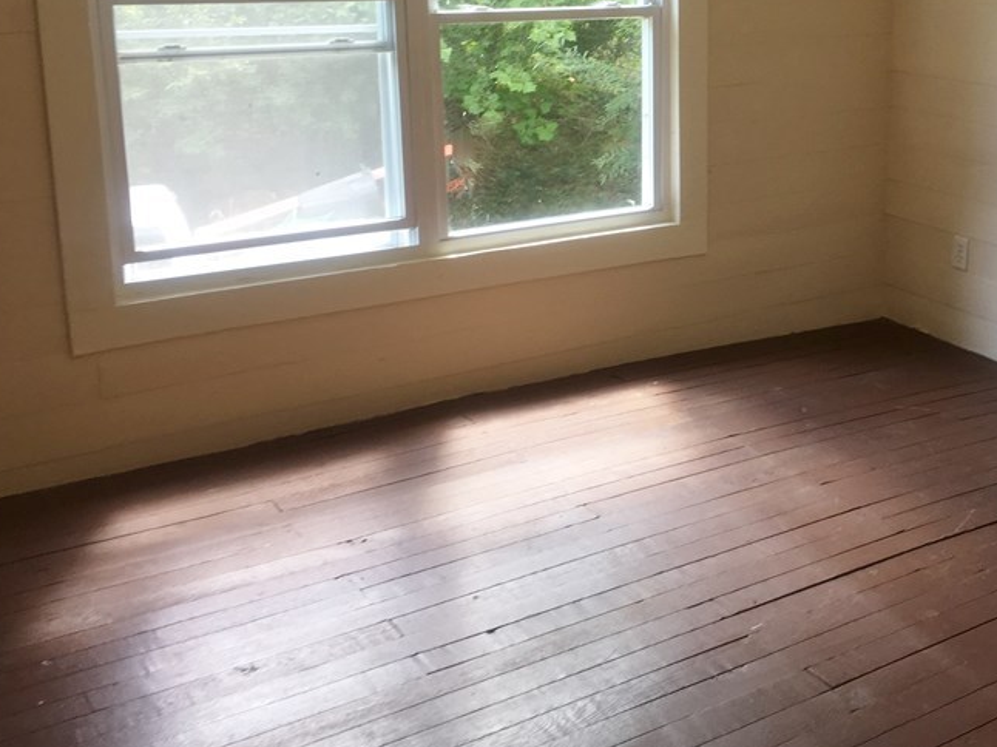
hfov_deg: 40.2
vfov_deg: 31.2
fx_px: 1324
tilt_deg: -12.6
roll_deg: -0.7
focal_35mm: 46
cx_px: 742
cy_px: 227
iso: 25
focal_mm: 4.15
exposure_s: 1/60
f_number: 2.2
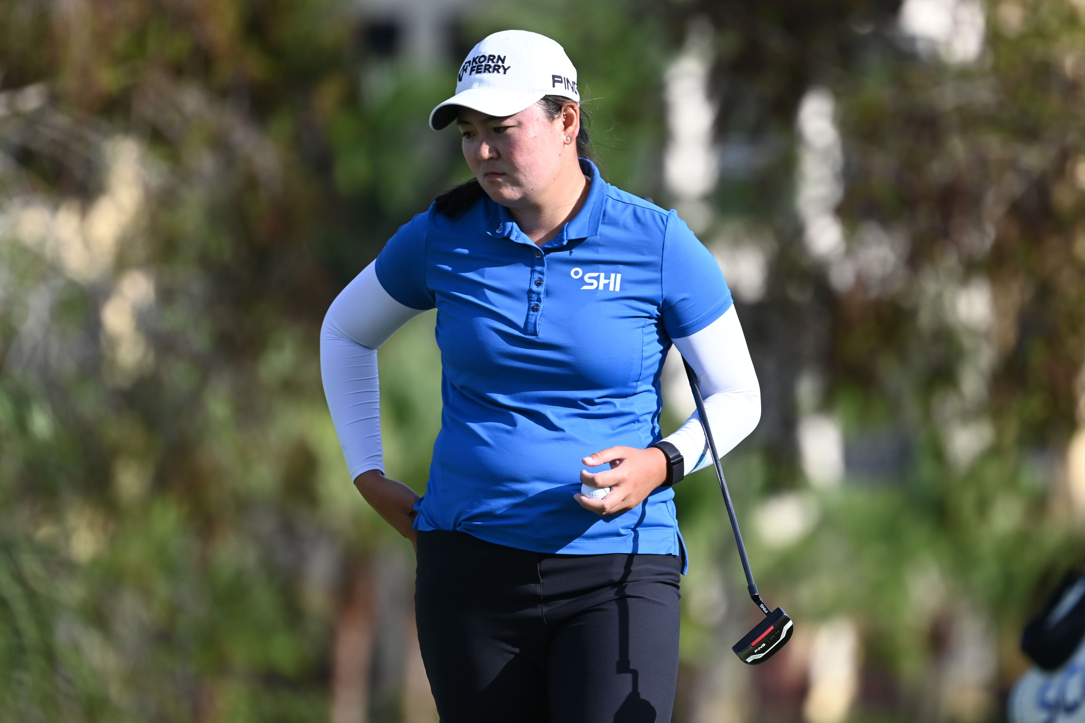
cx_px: 542
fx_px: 18082
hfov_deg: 3.4
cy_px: 362
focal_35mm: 600
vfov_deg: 2.3
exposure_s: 1/640
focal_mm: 400
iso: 200
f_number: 5.6
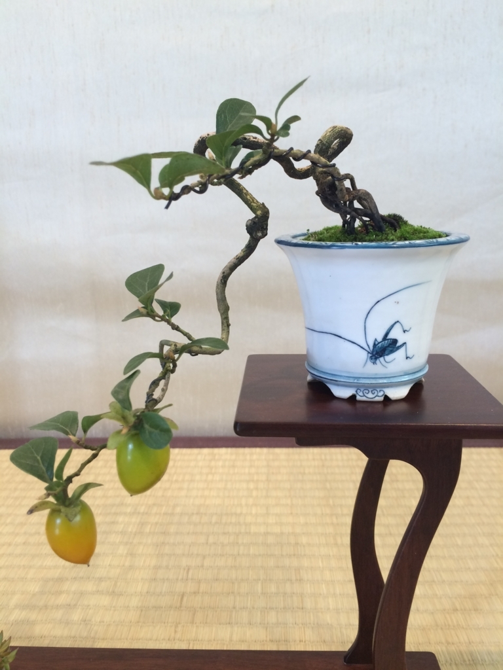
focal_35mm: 29
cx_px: 252
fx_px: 562
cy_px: 335
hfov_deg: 48.2
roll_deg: +2.6
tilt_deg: -15.2
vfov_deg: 61.7
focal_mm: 4.15
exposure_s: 1/40
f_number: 2.2
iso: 40
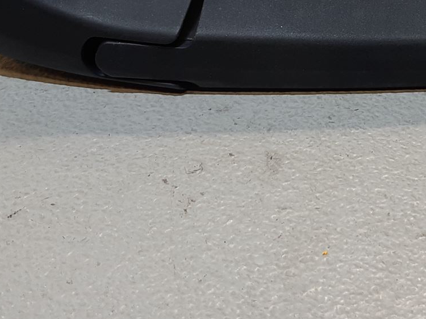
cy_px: 45
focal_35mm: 71
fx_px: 873
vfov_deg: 20.4
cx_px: 420
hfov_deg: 26.1
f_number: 1.7
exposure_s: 1/50
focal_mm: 3.93
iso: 40
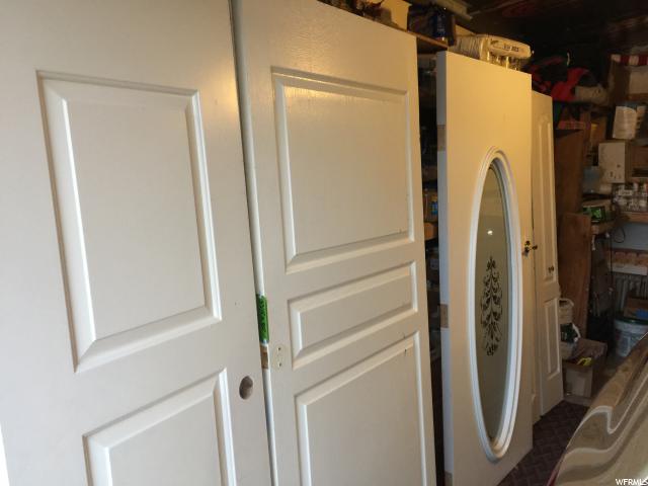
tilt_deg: -8.2
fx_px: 543
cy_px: 243
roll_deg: -1.5
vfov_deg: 48.2
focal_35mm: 29
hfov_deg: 61.7
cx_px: 324
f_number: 2.2
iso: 64
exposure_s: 1/4
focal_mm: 4.15
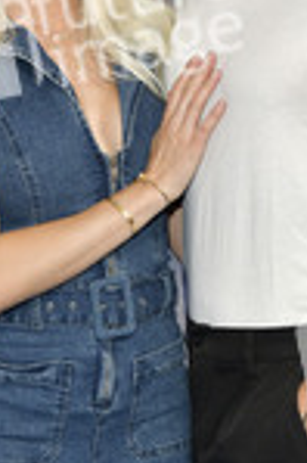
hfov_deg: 11.6
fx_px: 1513
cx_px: 174
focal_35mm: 118
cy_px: 190
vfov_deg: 17.4
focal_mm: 44
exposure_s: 1/200
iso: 800
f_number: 6.3
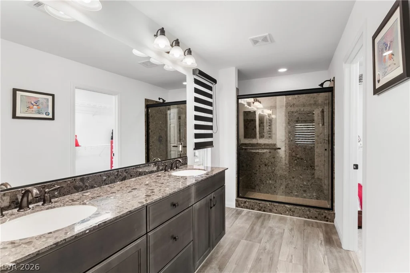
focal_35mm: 18
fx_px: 205
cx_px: 205
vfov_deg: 67.4
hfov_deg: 90.0
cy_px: 136
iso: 400
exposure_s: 1/6
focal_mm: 18
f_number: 8
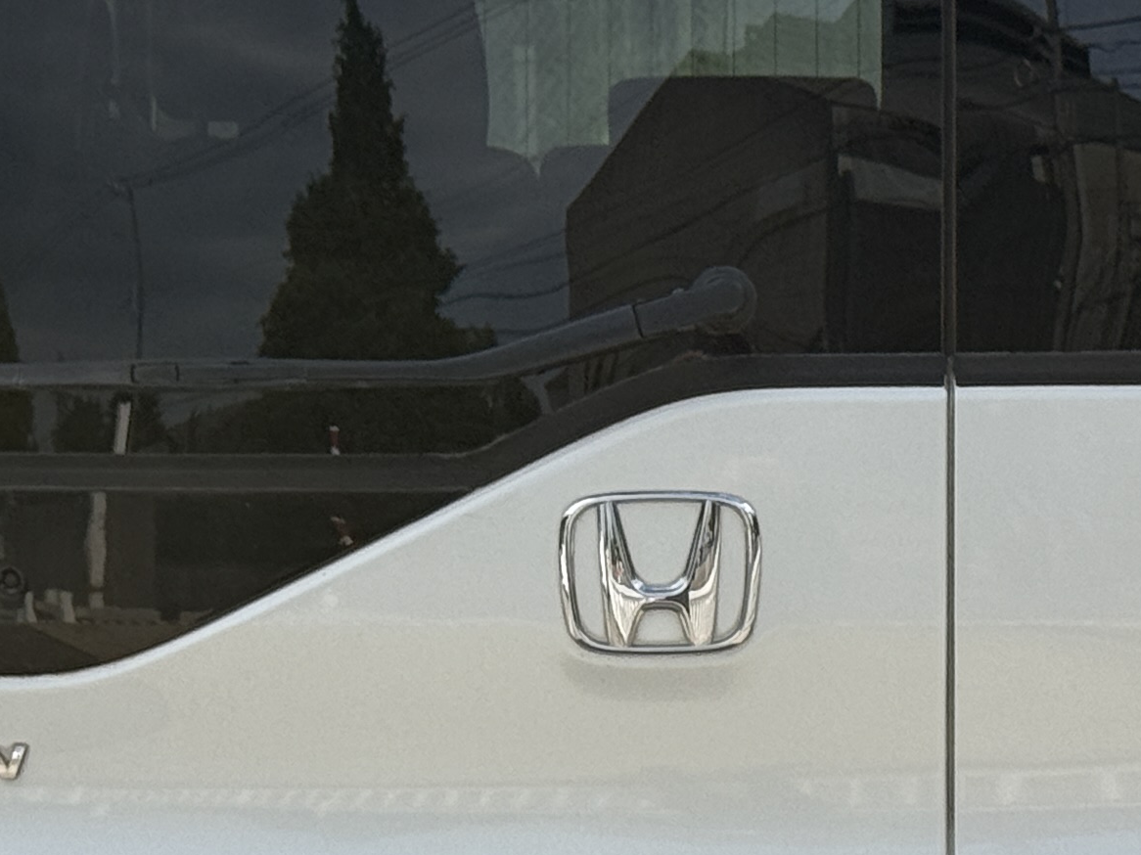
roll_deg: +2.3
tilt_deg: -5.2
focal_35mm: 166
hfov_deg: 11.9
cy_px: 571
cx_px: 654
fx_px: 5471
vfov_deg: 8.9
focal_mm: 6.76
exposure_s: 1/3534
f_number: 1.78
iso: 64
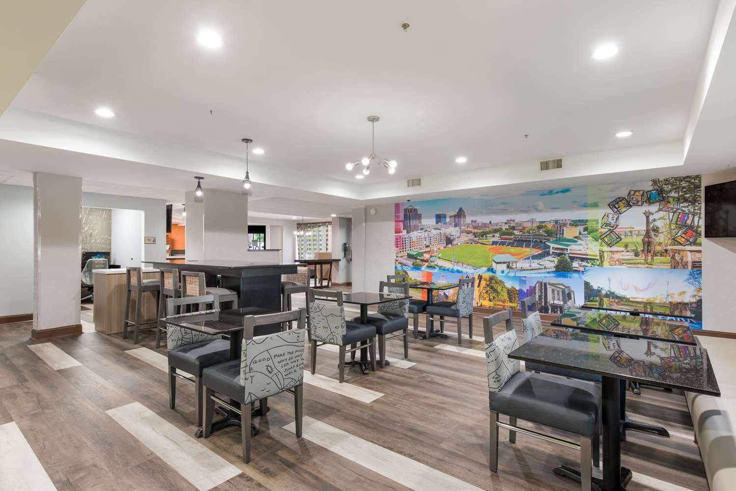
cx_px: 368
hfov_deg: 90.0
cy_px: 246
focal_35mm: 18
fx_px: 368
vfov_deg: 67.4
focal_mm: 18
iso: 320
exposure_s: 1.6
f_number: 11
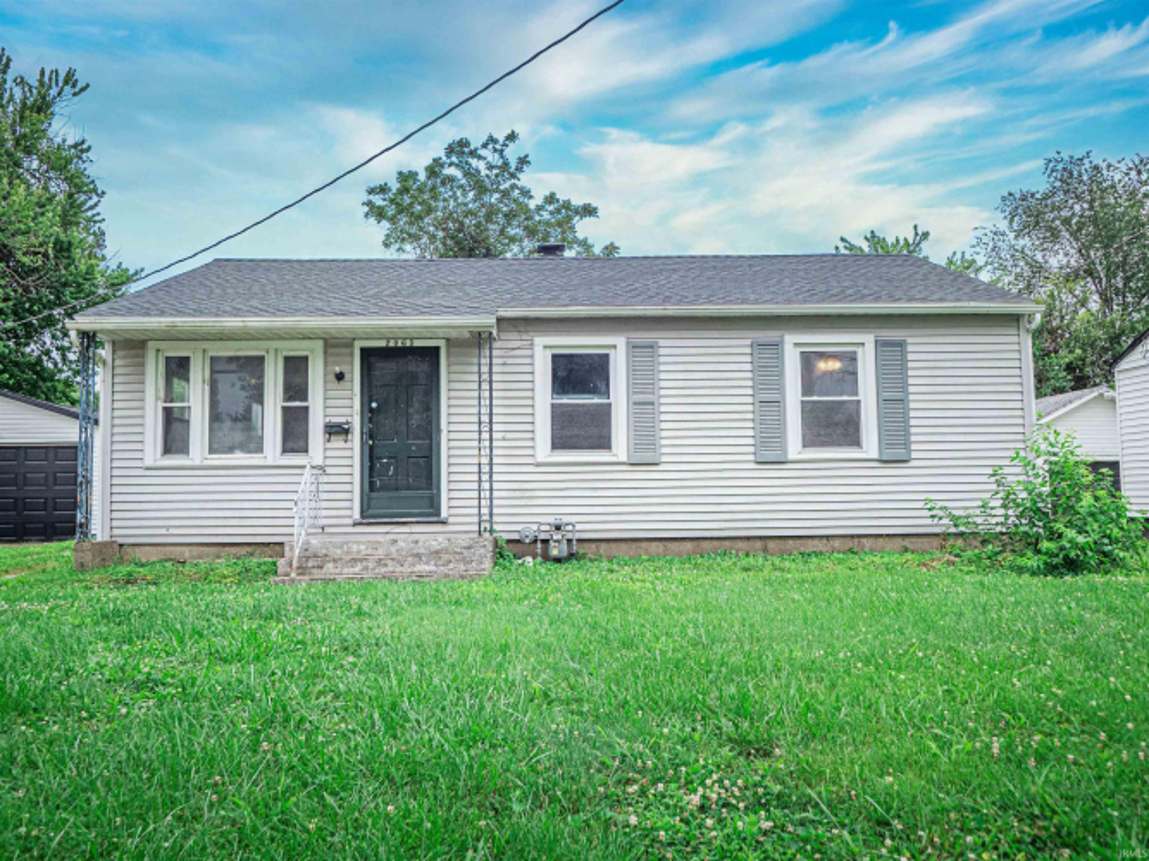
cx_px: 574
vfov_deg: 49.7
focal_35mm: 28
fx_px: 929
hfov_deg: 63.5
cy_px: 430
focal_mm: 14
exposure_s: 1/1250
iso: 400
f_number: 4
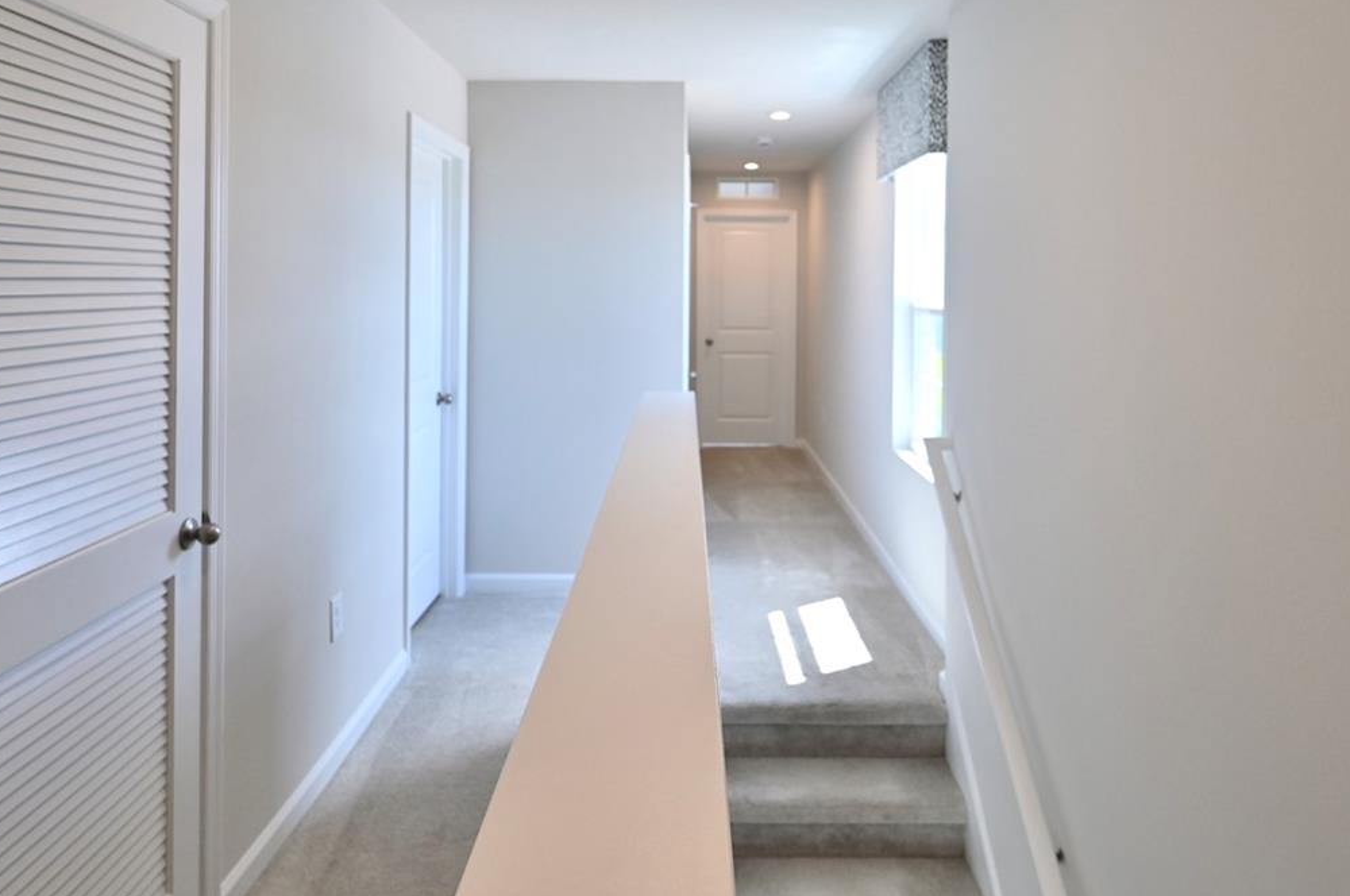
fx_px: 929
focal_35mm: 25
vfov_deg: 50.3
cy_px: 279
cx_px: 693
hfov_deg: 72.0
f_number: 4
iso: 400
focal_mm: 15.5
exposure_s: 1/250
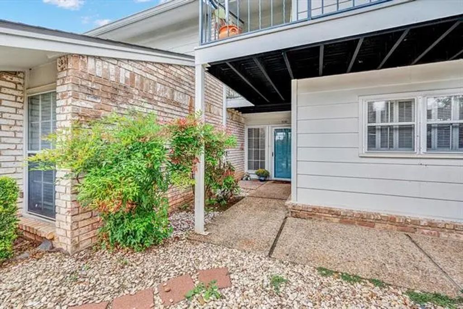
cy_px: 154
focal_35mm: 14
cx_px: 232
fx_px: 180
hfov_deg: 104.3
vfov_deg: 81.2
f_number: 8
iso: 100
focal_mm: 14
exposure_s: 1/60
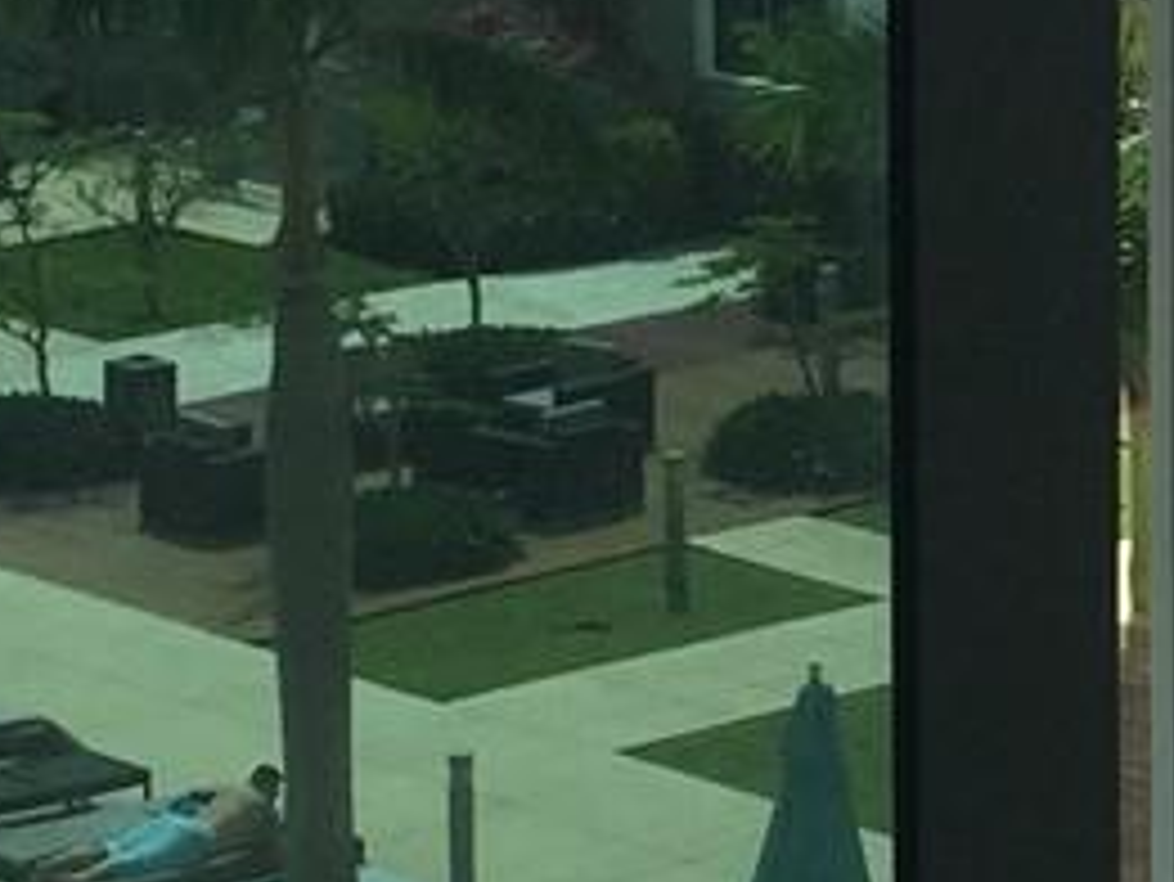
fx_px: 6040
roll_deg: -1.0
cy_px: 288
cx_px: 1008
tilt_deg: -10.7
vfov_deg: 8.3
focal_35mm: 178
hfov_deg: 11.0
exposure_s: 1/1199
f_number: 2.2
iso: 32
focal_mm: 4.15
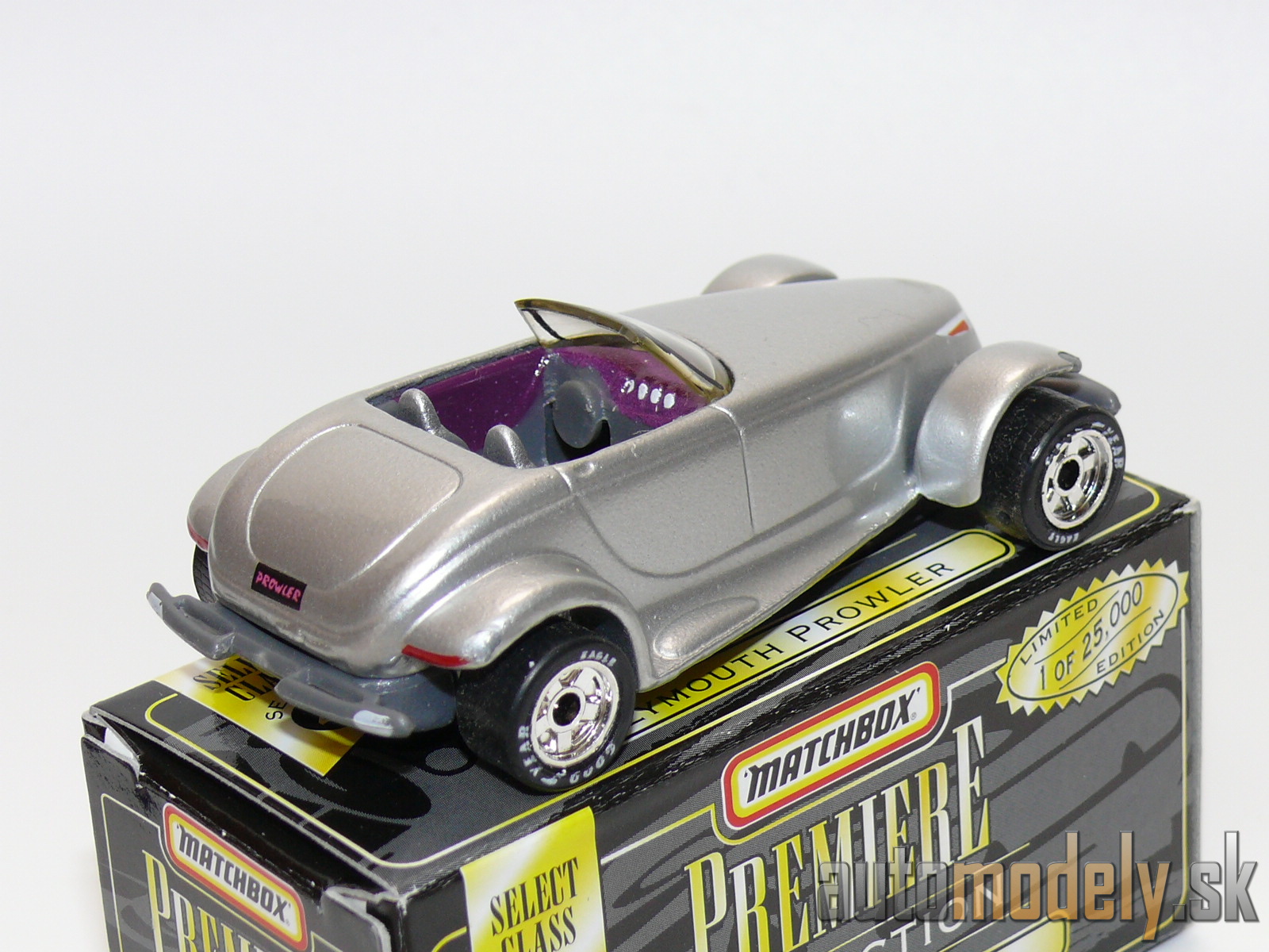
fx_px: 3776
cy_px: 476
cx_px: 634
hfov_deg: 19.1
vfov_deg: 14.4
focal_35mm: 103
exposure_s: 1/30
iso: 100
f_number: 4
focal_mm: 13.5
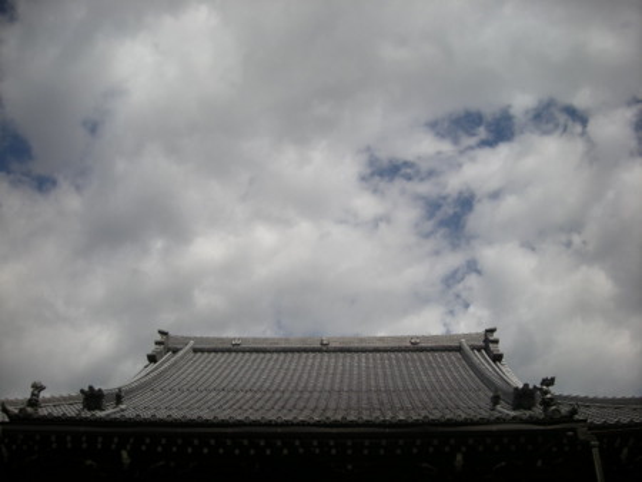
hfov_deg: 52.6
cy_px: 241
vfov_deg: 40.7
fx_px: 649
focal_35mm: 35
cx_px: 321
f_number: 5.7
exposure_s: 1/700
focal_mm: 5.7
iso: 64
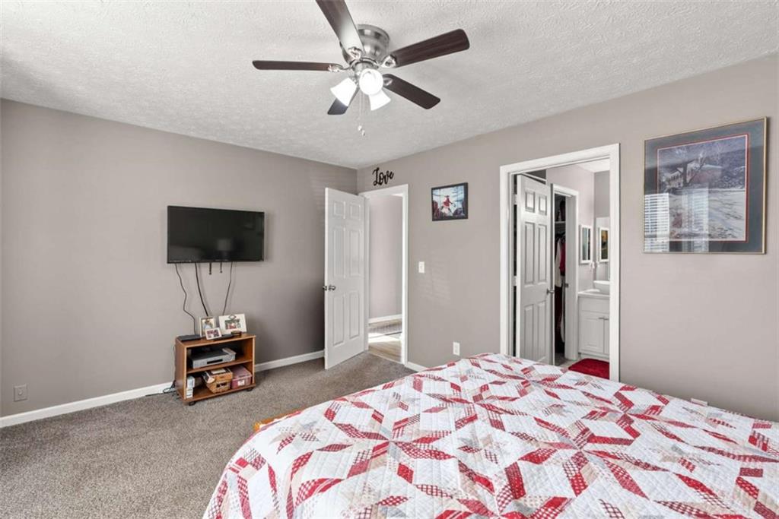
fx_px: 346
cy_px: 260
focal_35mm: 16
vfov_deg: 73.8
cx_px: 390
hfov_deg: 96.7
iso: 200
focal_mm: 16
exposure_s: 1/3
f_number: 10
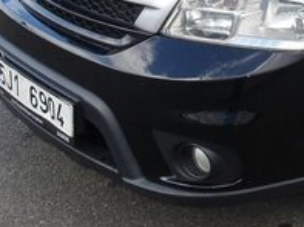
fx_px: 587
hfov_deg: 27.0
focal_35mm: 67
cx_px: 319
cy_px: -25
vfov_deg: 20.8
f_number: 3
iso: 100
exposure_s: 1/221
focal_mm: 4.9
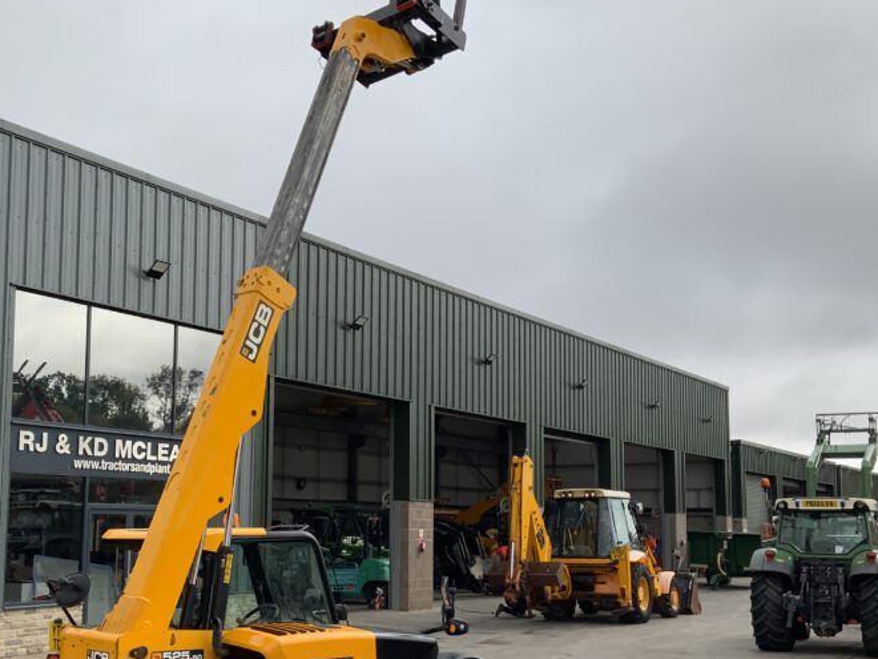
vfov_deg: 32.1
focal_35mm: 45
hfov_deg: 42.0
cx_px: 386
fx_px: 1141
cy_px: 406
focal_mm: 3
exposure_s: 1/2801
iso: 16
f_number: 1.8
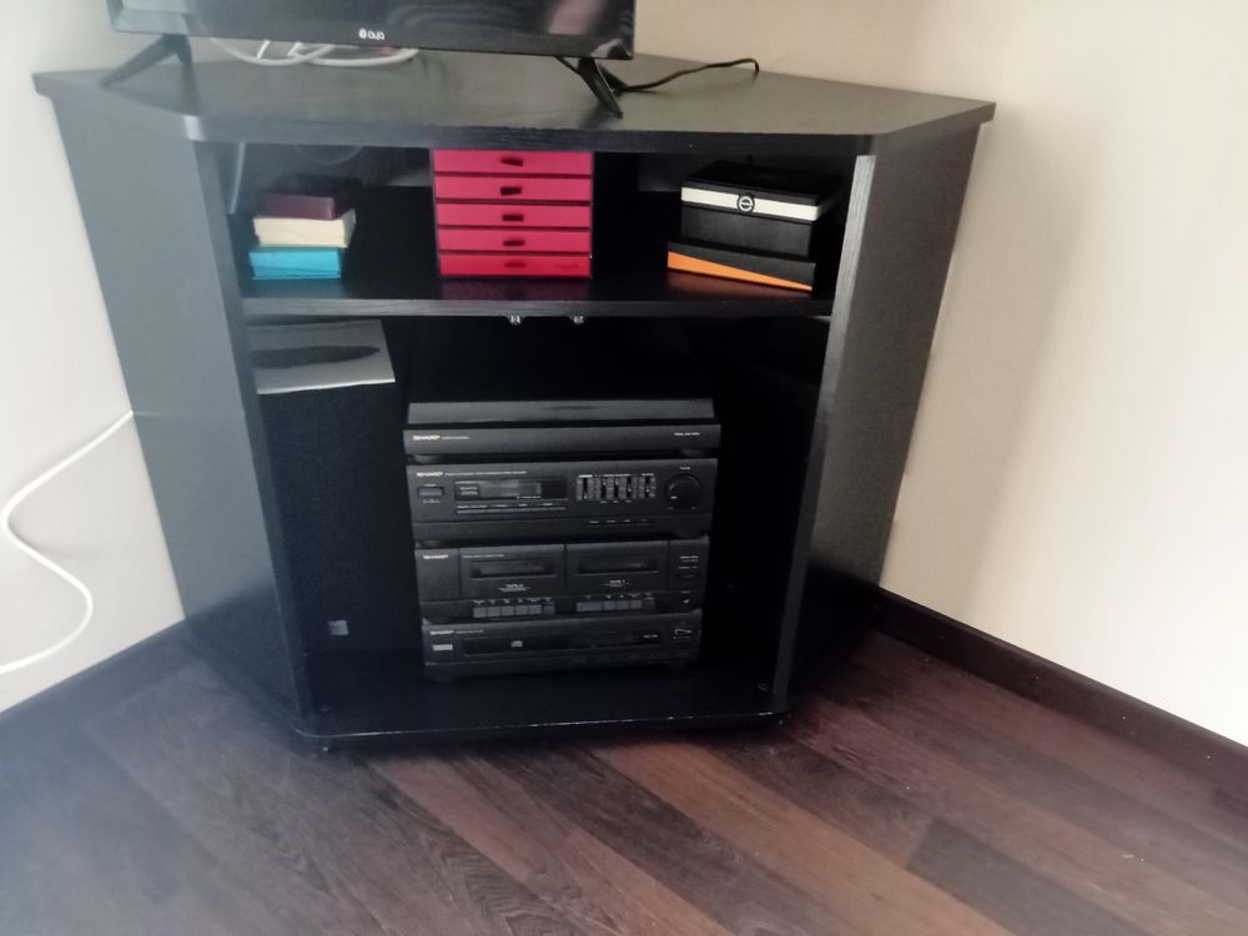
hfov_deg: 63.4
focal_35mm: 28
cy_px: 468
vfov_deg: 49.7
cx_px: 624
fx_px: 1009
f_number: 2.2
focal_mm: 3.46
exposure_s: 1/25
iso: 1683
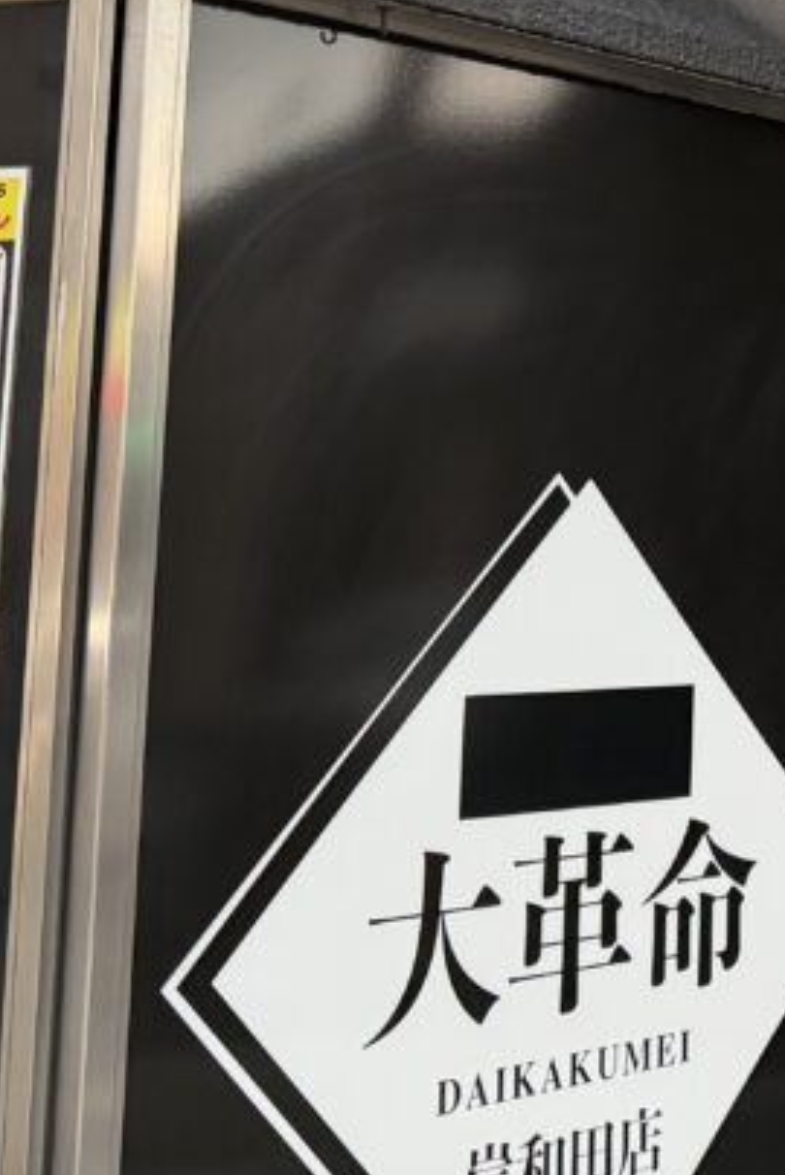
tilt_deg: +10.7
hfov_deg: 16.1
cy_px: 119
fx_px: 2579
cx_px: 1105
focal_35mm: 79
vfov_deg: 24.9
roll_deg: +0.2
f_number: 1.78
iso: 250
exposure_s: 1/60
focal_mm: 6.76
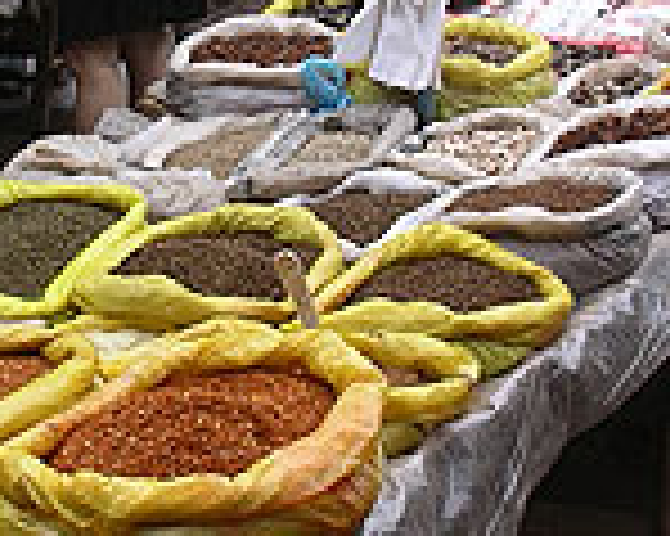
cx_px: 351
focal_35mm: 109
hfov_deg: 17.6
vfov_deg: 14.0
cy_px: 72
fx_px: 2160
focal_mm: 7.8
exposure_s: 1/65
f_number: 2.8
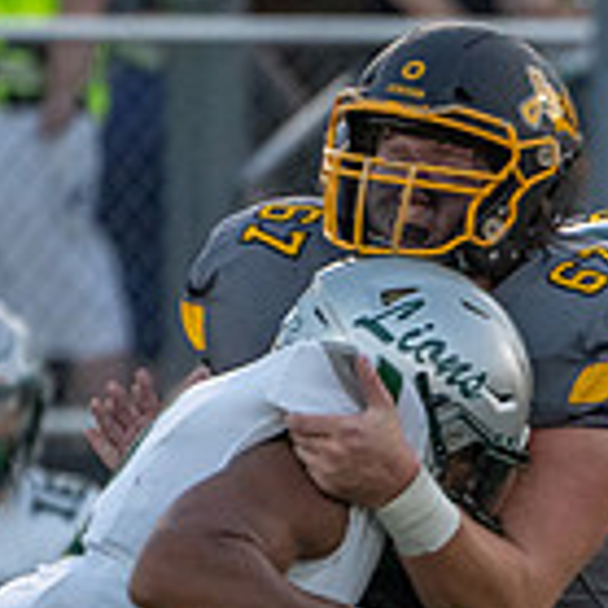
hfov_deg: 1.1
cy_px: 725
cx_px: 1055
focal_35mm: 1553
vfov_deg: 1.1
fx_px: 30861
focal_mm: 400
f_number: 5.6
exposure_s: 1/1000
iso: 3200
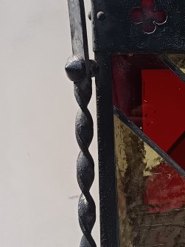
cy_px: 142
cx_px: 237
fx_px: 613
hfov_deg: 16.3
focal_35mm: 86
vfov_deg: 22.7
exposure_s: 1/276
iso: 100
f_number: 1.75
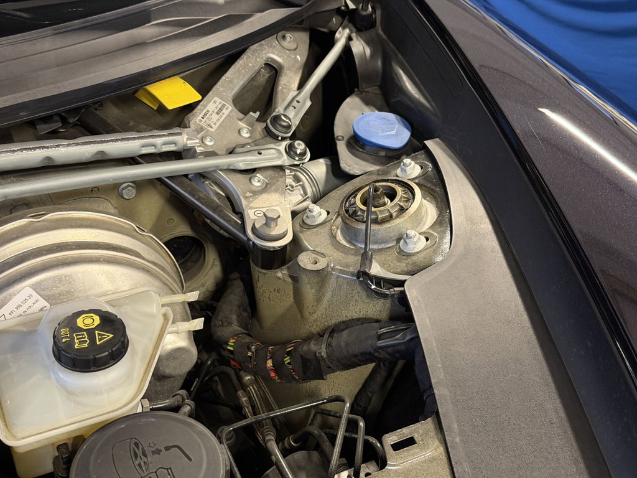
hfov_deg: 39.7
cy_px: 239
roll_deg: -5.3
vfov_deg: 30.3
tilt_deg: -38.7
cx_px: 318
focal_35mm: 48
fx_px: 883
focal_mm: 6.76
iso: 640
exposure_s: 1/25
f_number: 1.78
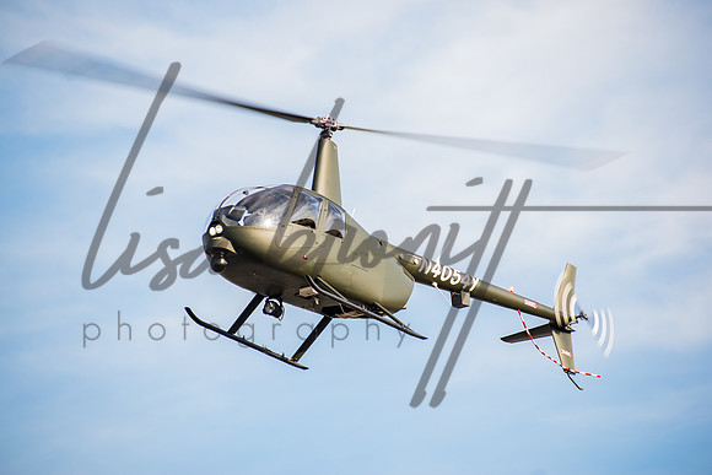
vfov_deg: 5.7
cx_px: 356
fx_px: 4748
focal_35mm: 240
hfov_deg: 8.6
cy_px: 238
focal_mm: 160
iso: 100
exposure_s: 1/200
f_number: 5
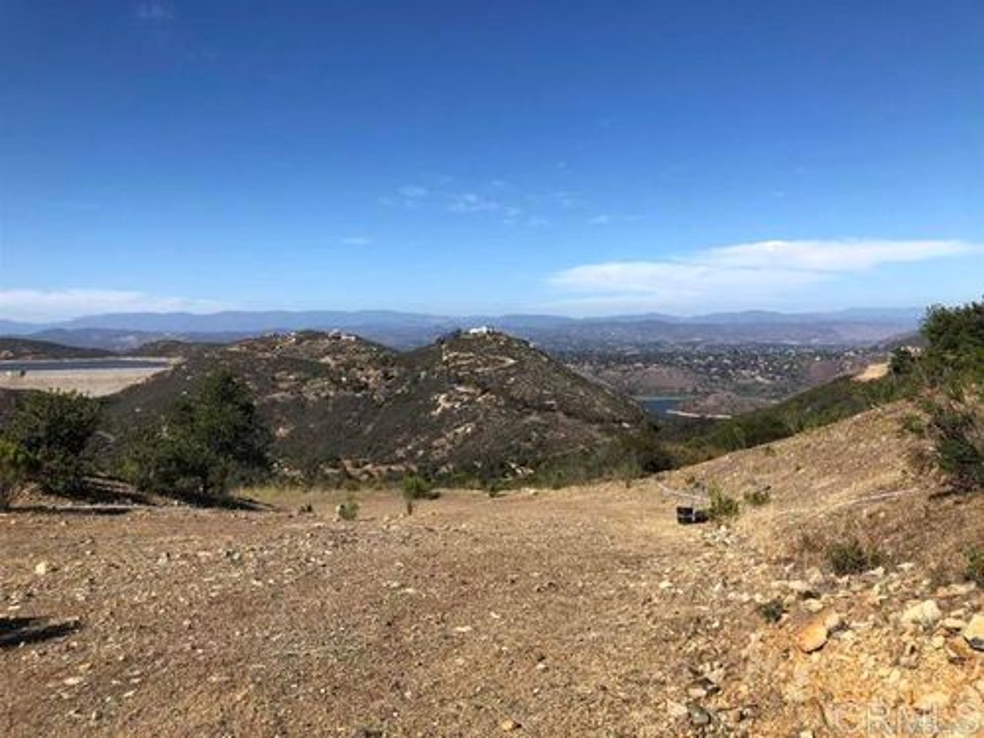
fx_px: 796
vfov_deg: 49.7
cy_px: 369
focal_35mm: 28
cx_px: 492
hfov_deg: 63.4
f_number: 1.8
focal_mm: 3.99
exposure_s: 1/2525
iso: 20
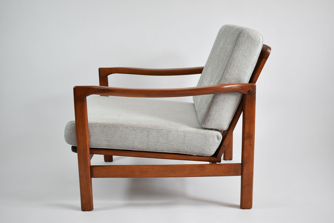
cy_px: 112
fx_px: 418
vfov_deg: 29.9
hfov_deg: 43.6
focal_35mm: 45
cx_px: 167
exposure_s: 1/125
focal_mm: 30
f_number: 4.5
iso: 800
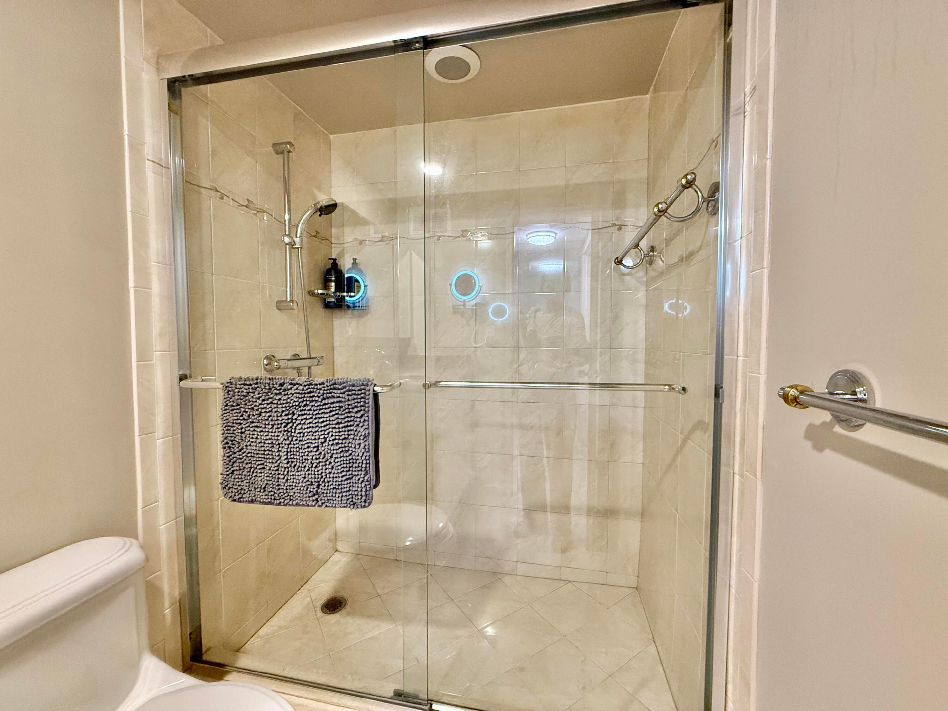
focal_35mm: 14
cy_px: 356
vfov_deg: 85.7
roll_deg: +0.0
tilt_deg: -1.2
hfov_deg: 102.1
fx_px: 383
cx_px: 474
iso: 400
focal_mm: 2.22
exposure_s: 1/60
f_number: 2.2
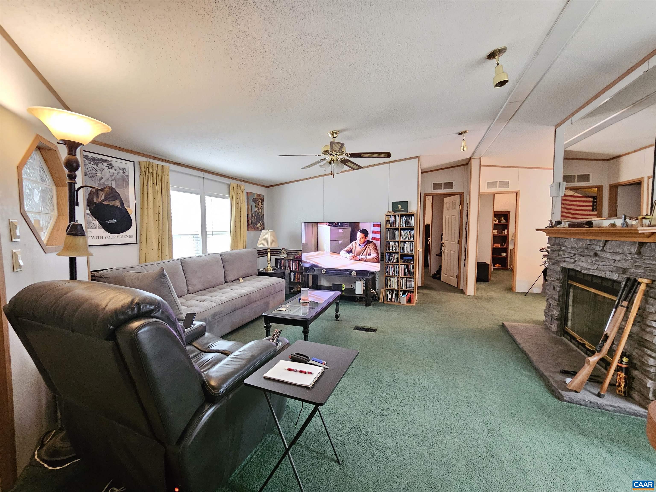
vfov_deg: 89.9
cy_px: 246
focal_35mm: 13
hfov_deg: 106.2
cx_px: 328
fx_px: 246
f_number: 2.2
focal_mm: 2.2
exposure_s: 1/24
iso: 1000
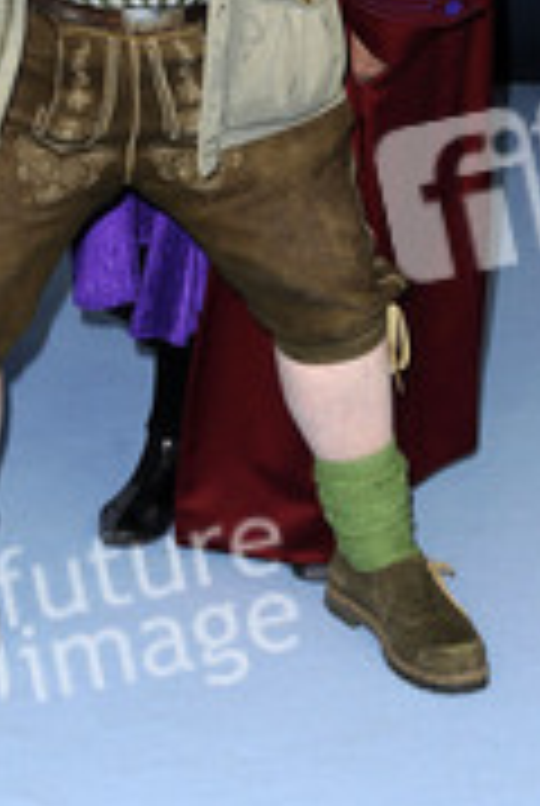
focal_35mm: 107
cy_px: -50
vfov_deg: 18.4
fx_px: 2398
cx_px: 200
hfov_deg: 12.8
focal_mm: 48
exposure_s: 1/200
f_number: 5
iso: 1000
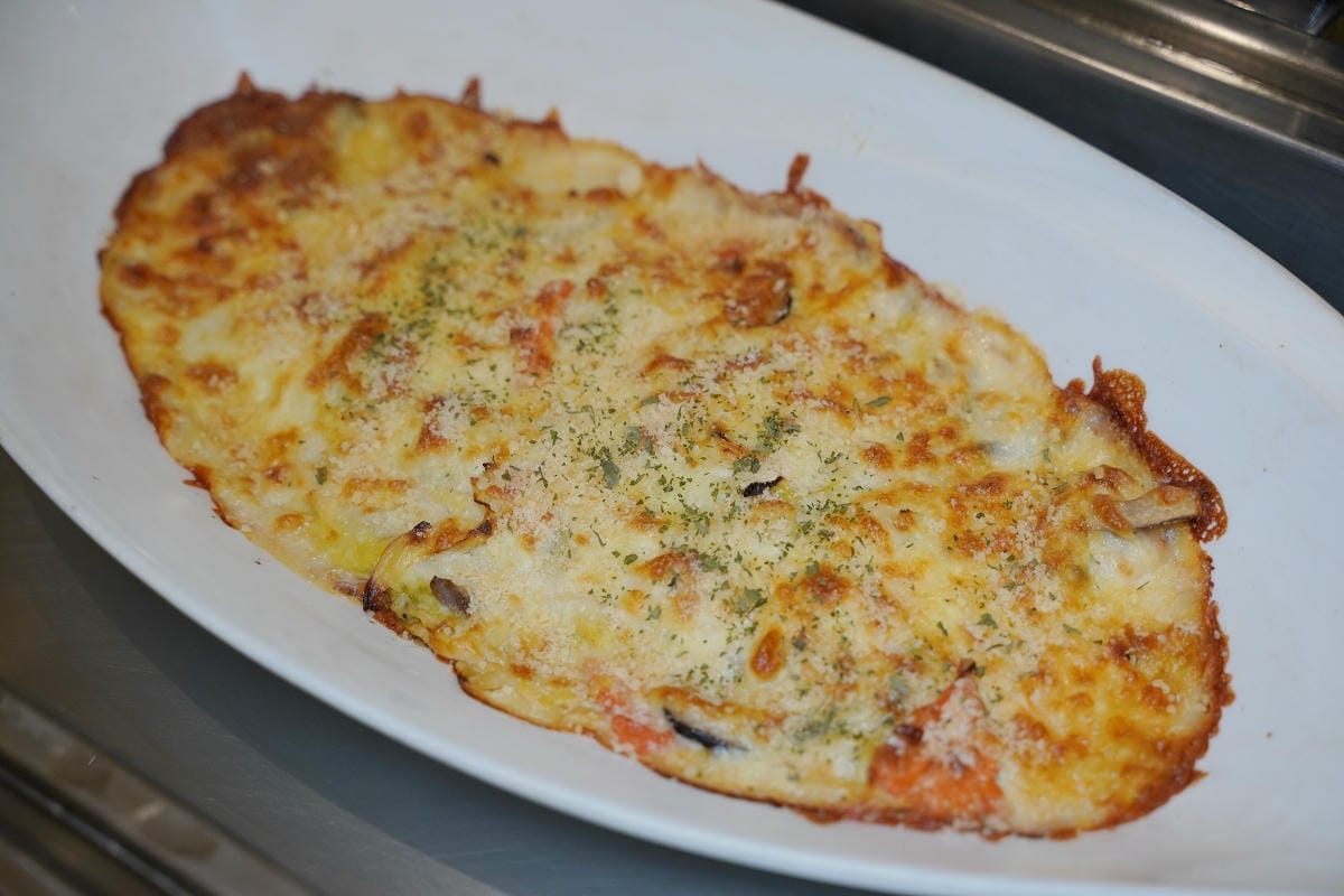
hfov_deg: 31.9
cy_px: 448
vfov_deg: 21.6
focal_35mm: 63
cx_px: 672
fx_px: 2352
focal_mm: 63
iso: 640
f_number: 4
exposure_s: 1/160
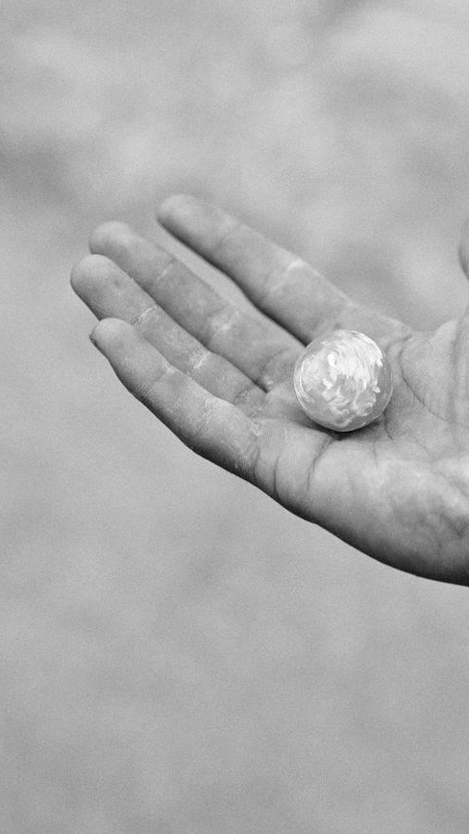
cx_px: 327
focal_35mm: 67
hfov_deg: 17.9
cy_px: 420
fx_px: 1481
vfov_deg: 31.4
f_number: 4
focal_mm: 63
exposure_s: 1/45
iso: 1600
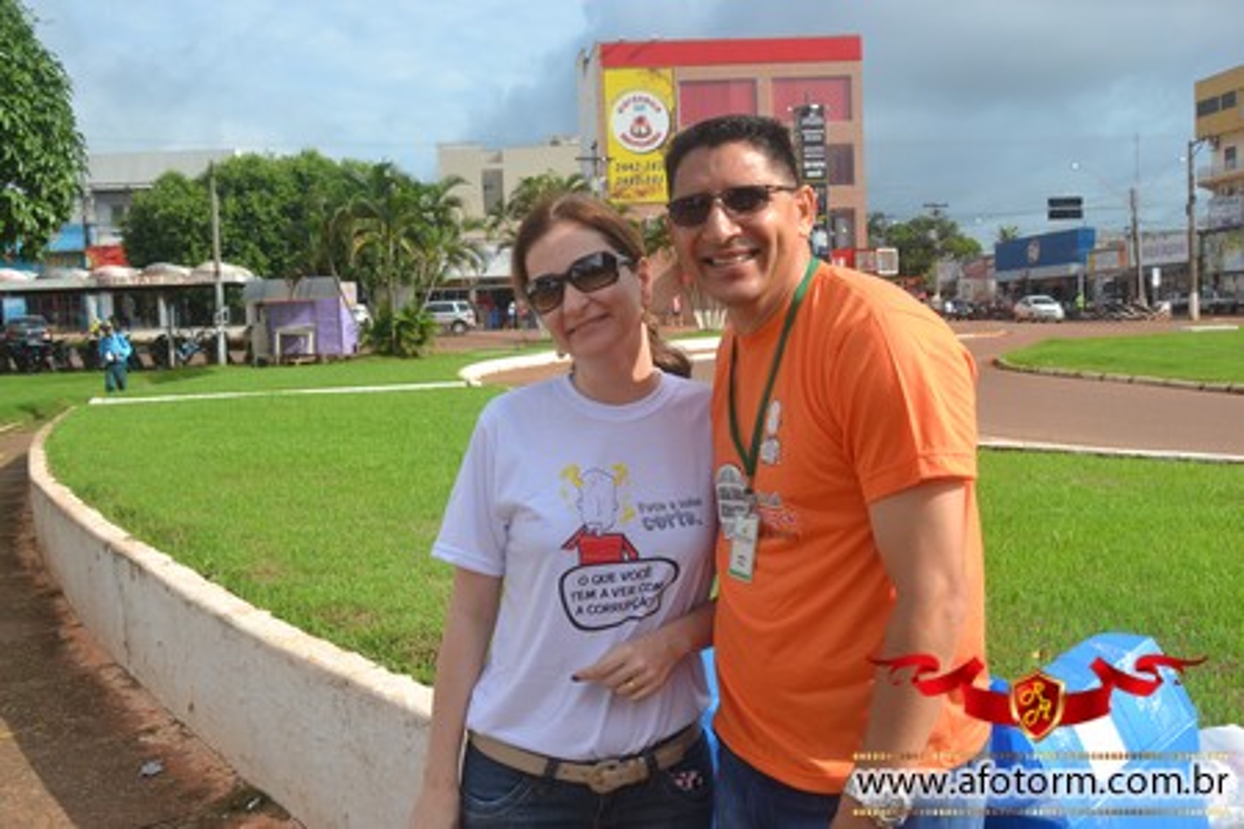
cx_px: 622
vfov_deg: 34.2
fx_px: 1348
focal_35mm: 39
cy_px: 414
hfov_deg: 49.6
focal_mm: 26
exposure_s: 1/320
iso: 100
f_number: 9
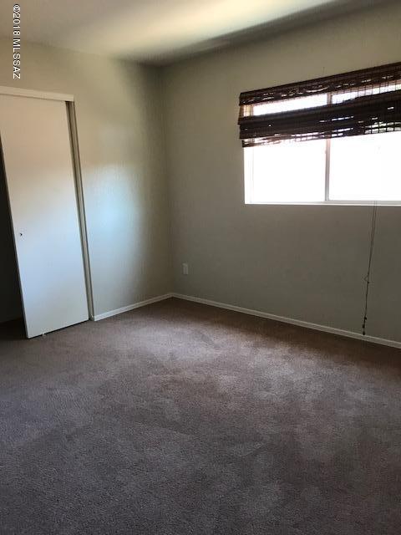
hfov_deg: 49.7
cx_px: 200
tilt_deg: -11.4
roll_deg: +2.1
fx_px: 432
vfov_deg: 63.4
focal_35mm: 28
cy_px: 268
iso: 40
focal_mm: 3.99
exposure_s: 1/24
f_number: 1.8
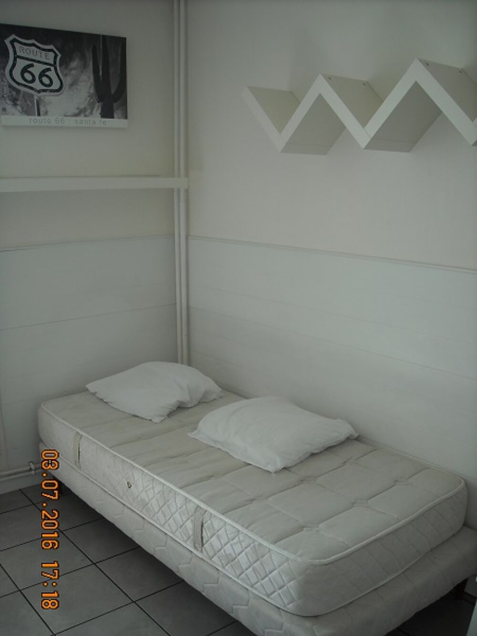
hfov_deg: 40.7
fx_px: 643
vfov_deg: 52.6
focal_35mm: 35
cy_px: 318
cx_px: 238
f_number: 2.8
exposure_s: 1/80
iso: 64
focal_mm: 5.7
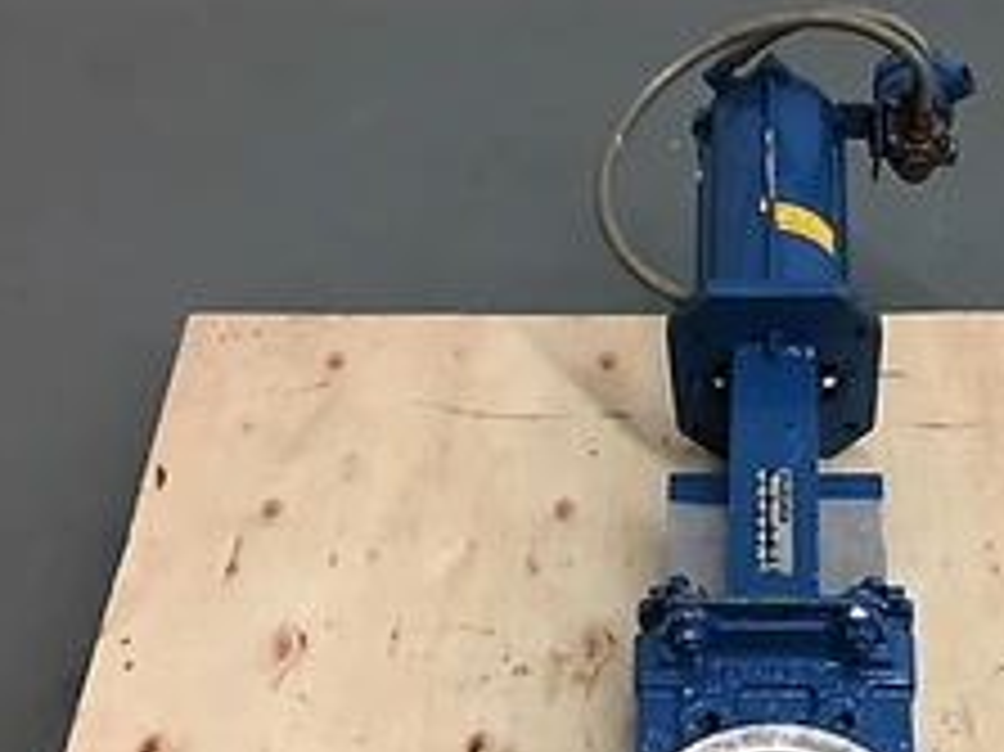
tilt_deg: -55.9
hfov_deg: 35.8
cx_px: 783
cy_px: 666
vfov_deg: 27.1
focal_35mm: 52
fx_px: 1507
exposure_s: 1/30
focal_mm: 4.15
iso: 100
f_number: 2.2
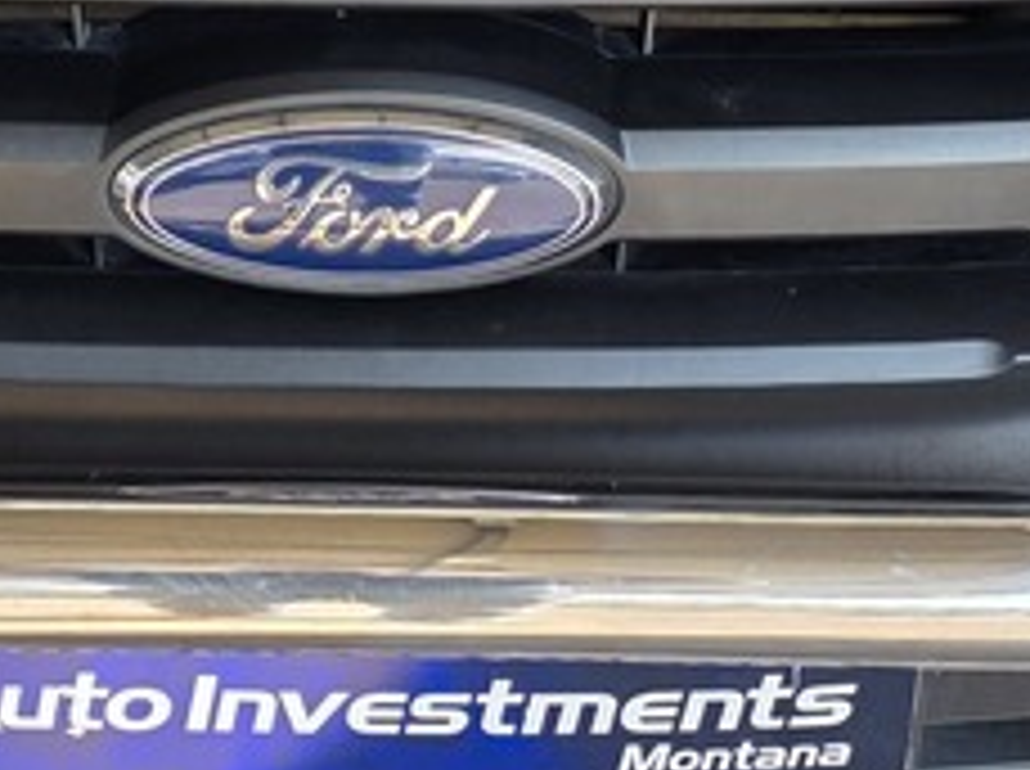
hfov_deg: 19.0
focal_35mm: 103
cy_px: -432
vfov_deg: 13.4
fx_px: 3060
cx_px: 337
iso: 40
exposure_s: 1/180
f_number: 1.7
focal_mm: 6.25
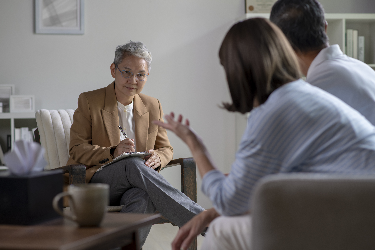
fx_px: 885
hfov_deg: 23.9
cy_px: 125
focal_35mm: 85
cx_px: 188
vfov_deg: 16.1
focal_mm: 85
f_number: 3.5
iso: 250
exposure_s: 1/60
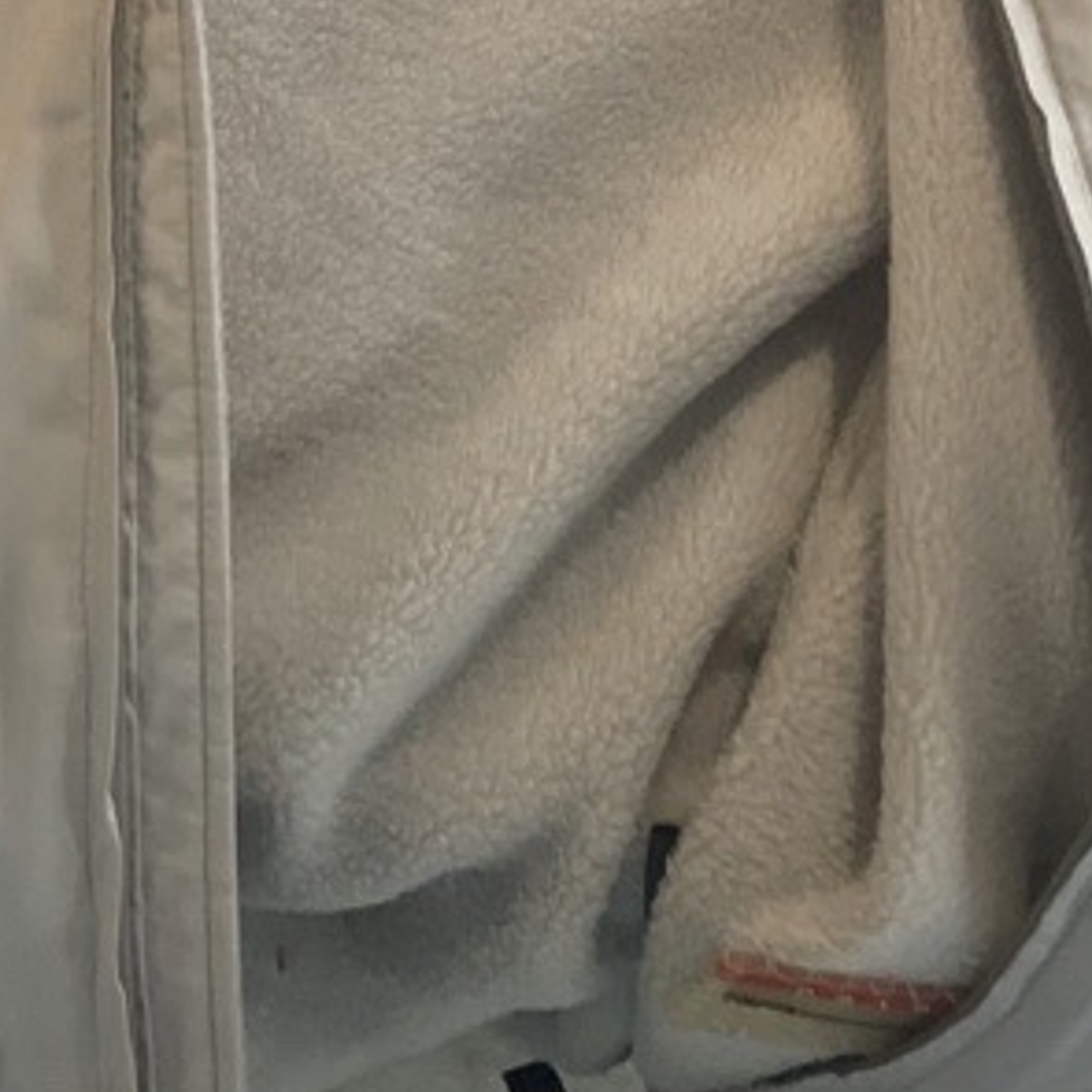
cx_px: 152
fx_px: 2784
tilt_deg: -74.1
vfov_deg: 19.1
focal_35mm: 78
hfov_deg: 21.8
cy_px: -614
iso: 500
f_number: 1.6
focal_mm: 4.2
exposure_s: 1/33
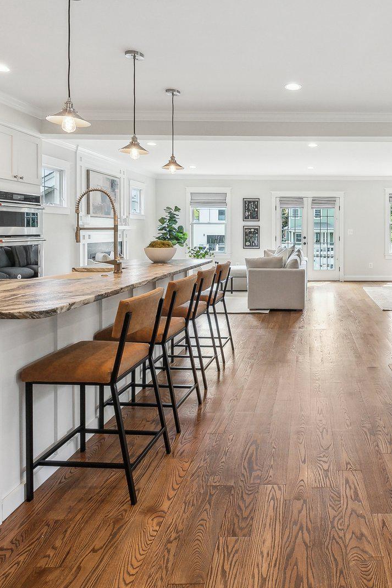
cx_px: 330
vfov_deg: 75.2
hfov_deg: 50.7
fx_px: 376
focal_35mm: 23
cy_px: 234
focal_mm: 12
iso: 640
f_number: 7.1
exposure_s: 1/60
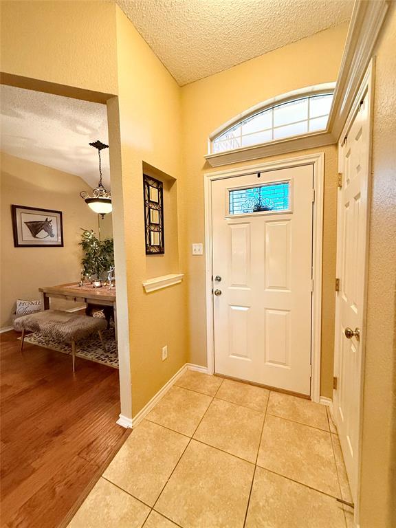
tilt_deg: -4.2
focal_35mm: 14
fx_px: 214
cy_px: 264
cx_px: 198
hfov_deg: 85.7
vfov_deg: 102.1
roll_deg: +1.0
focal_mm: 2.22
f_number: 2.2
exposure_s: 1/60
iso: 400
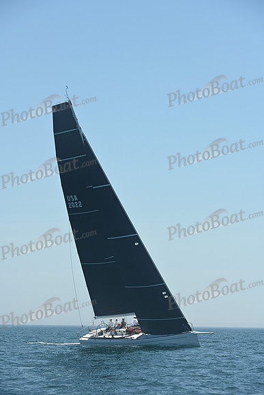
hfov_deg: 9.5
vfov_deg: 14.2
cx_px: 132
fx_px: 1594
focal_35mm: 145
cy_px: 198
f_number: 7.1
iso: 320
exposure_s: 1/1000
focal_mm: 145
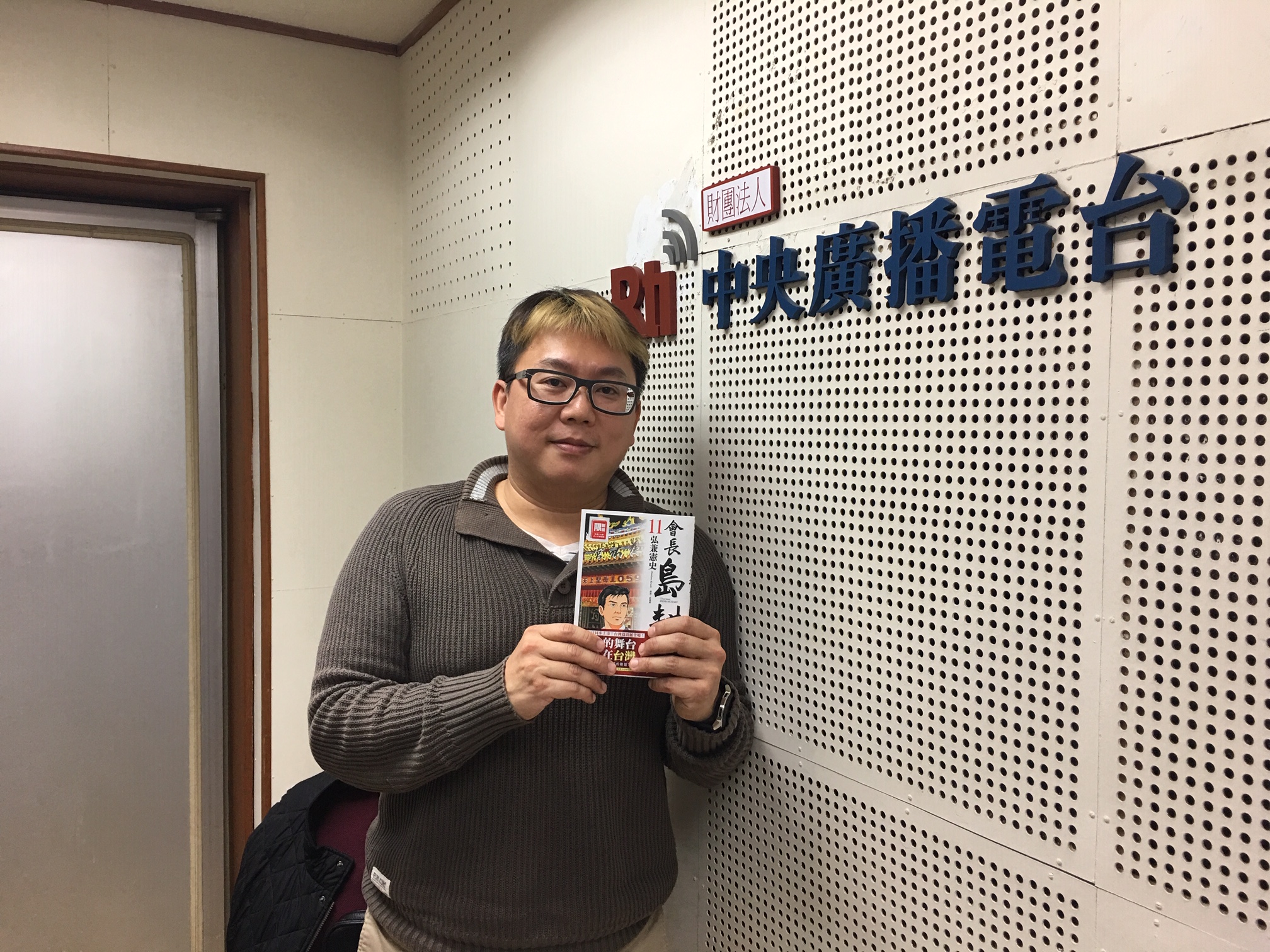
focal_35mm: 29
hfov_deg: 61.7
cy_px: 476
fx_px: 1064
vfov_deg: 48.2
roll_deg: -0.1
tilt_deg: -2.1
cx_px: 635
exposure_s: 1/30
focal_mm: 4.15
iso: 40
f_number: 2.2
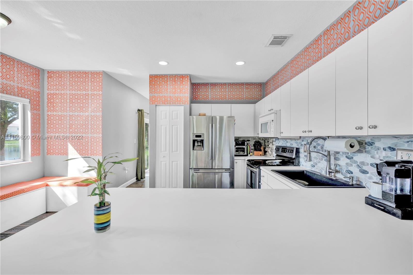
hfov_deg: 100.4
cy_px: 138
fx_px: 172
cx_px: 206
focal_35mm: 15
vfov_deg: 77.3
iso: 100
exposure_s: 1/5
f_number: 11
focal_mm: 15
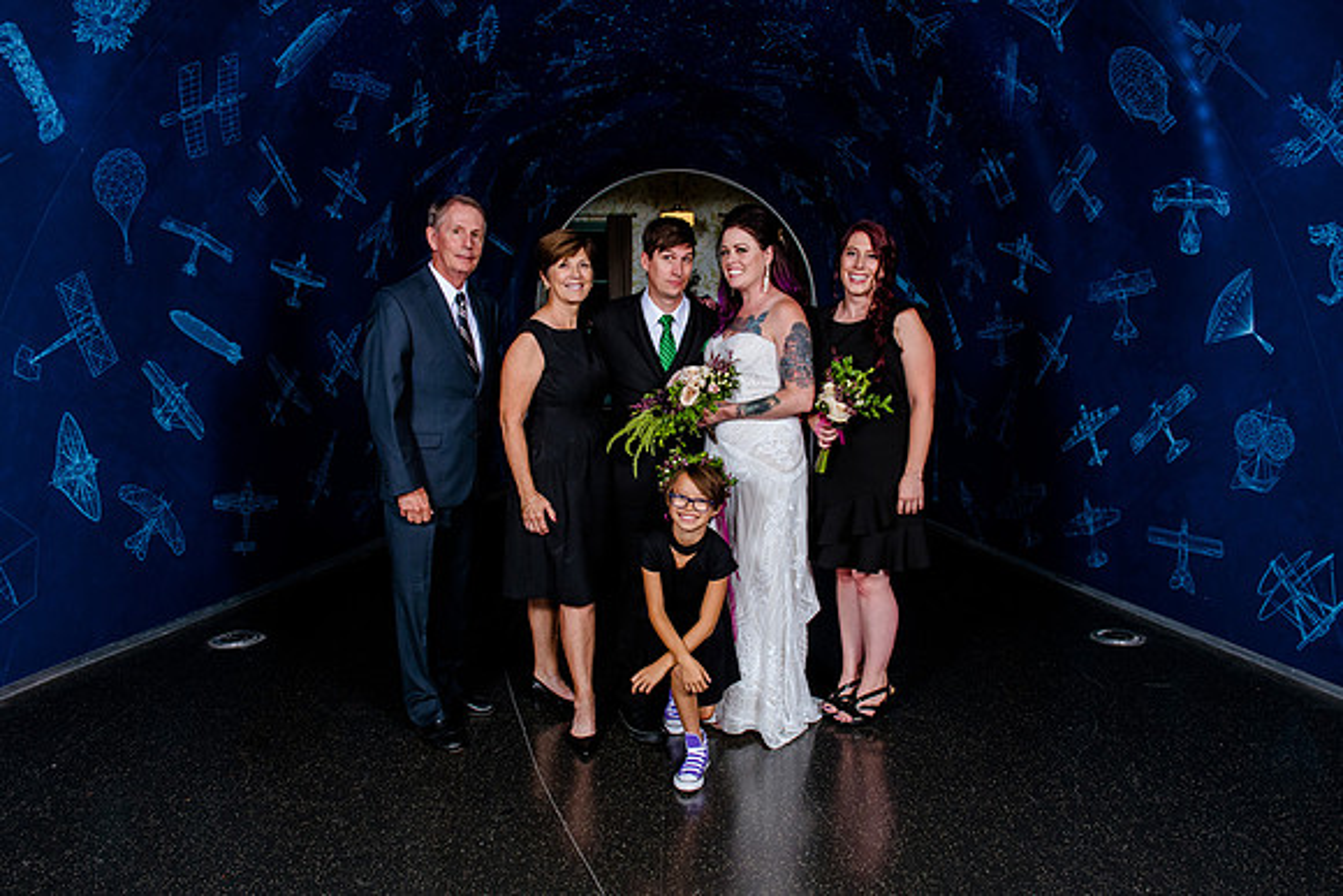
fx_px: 961
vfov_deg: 50.0
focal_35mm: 26
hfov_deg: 69.9
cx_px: 670
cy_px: 429
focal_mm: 24
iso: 640
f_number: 6.3
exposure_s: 1/125
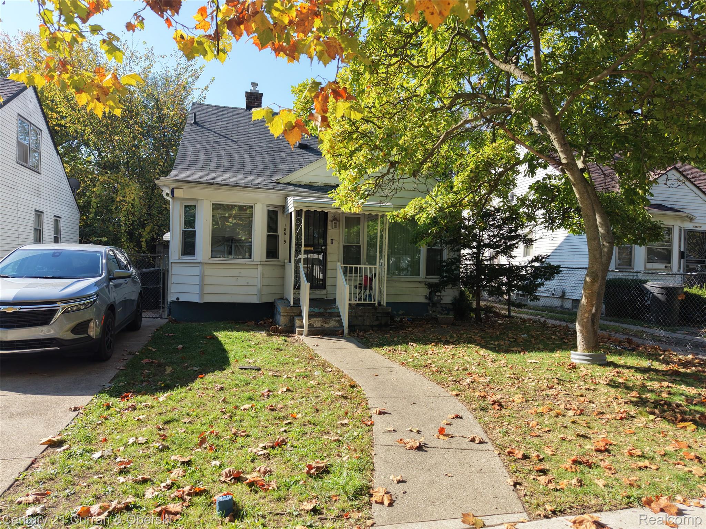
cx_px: 353
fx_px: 489
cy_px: 264
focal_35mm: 24
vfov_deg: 56.8
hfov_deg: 71.6
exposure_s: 1/2500
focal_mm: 8.67
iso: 330
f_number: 1.8
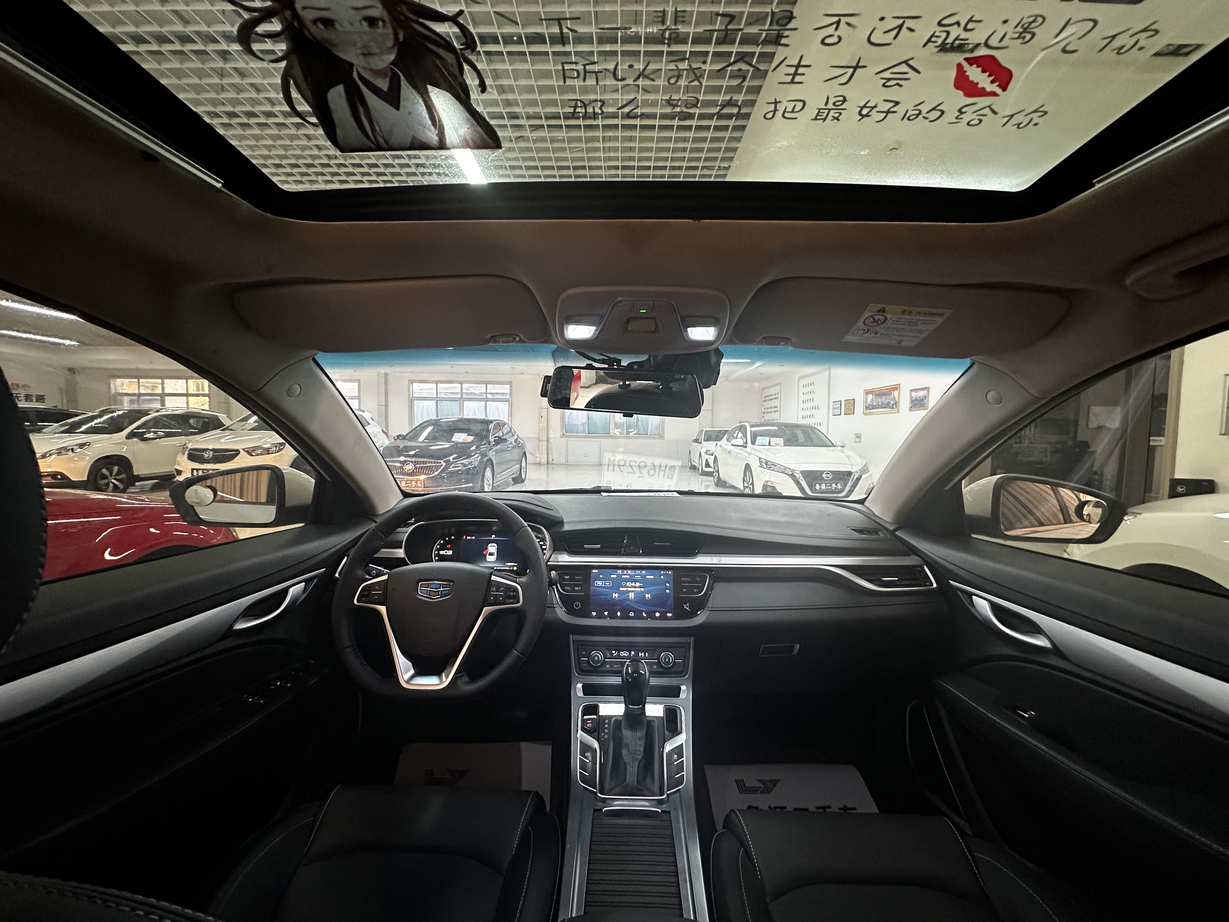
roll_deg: -0.3
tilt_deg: -3.5
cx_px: 614
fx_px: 497
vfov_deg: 85.7
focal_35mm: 14
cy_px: 461
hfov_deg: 102.1
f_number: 2.2
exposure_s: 1/50
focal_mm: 2.22
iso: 500
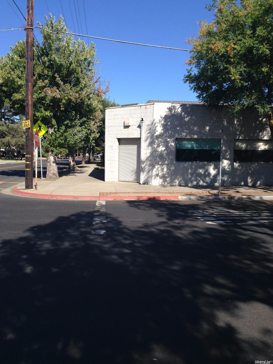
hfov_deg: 42.9
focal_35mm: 33
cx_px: 136
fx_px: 347
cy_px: 182
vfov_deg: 55.4
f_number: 2.4
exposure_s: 1/1427
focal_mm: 4.12
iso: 50
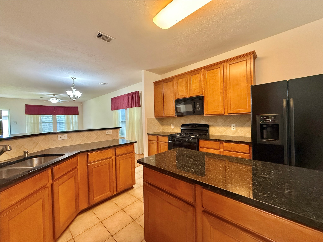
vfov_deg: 85.7
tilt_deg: +0.4
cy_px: 121
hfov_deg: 102.1
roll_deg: +1.7
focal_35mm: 14
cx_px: 162
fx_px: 131
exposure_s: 1/60
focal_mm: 2.22
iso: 640
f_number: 2.2
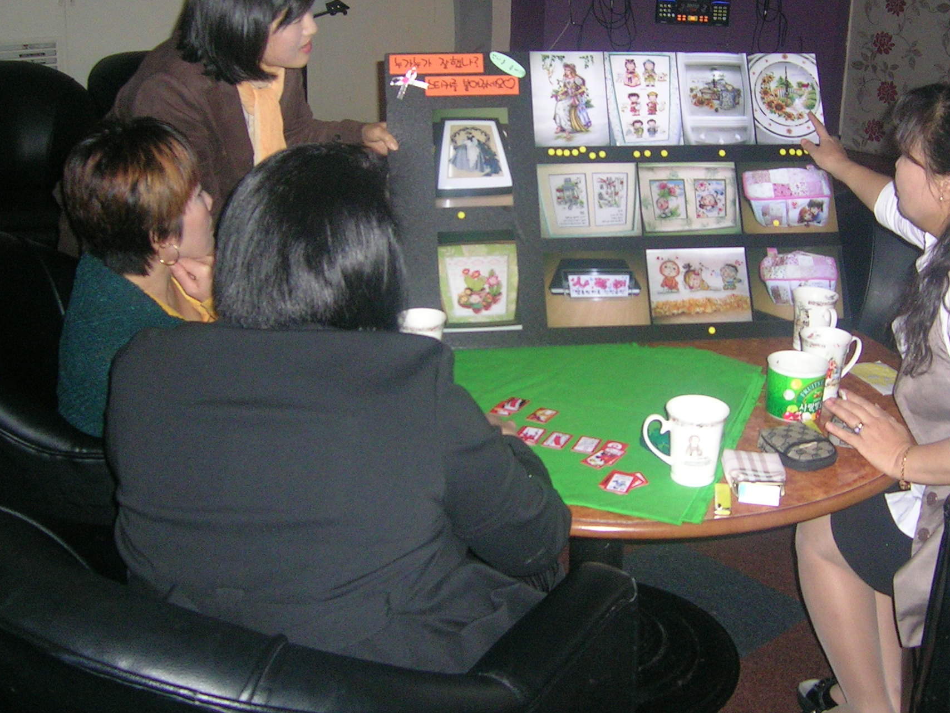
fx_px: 1153
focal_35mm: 42
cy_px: 323
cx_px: 557
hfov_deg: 44.6
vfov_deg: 34.3
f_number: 2.8
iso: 187
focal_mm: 5.4
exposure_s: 1/60.1
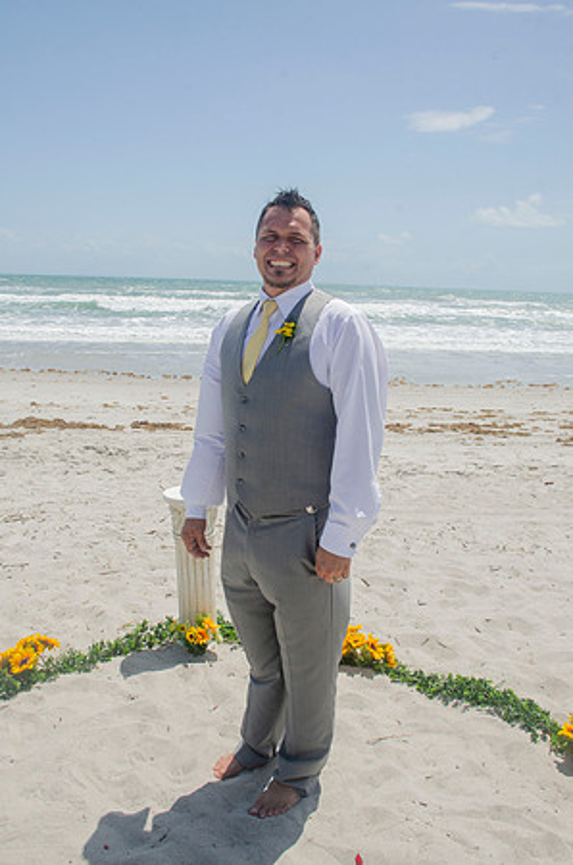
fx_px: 720
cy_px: 432
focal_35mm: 30
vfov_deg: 62.0
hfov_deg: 43.4
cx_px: 286
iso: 100
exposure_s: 1/250
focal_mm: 20
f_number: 11
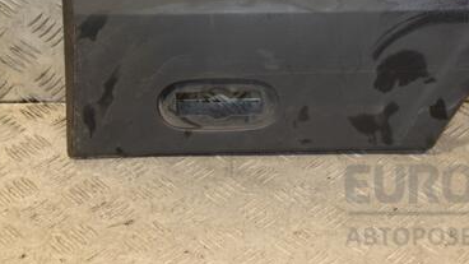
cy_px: 14
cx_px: 321
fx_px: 1082
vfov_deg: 13.7
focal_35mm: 87
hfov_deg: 24.3
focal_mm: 34
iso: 800
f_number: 5
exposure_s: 1/200
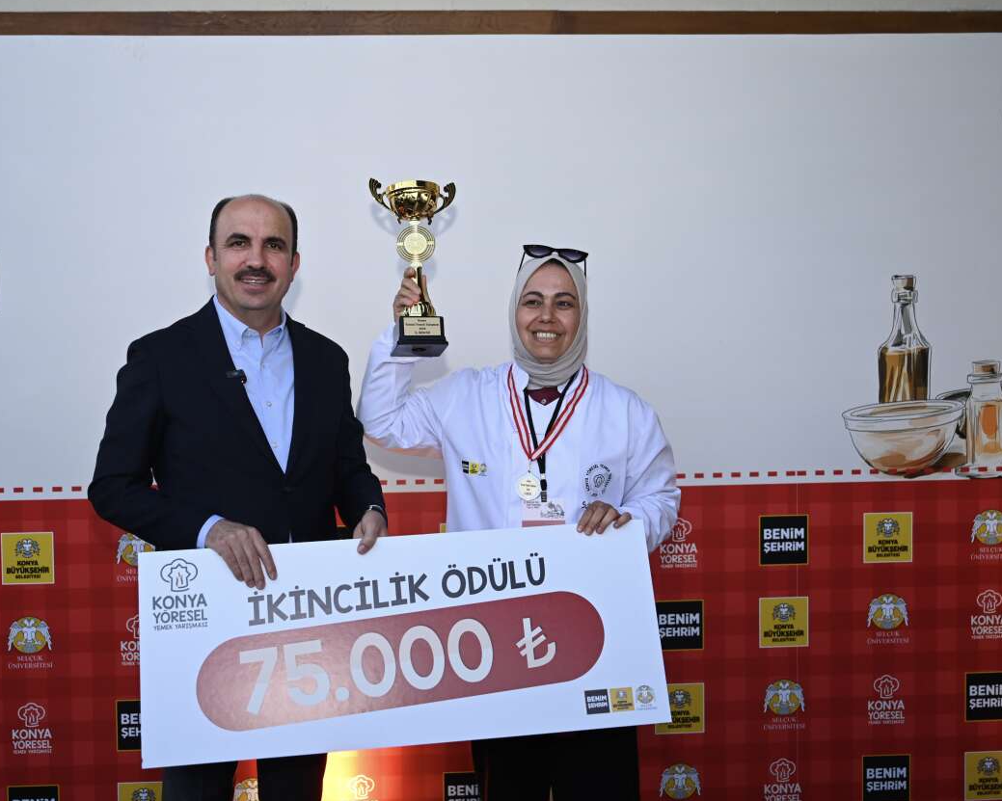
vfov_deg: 39.6
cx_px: 403
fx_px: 1114
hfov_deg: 48.1
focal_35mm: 38
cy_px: 397
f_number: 3.2
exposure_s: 1/125
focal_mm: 32.5
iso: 1000
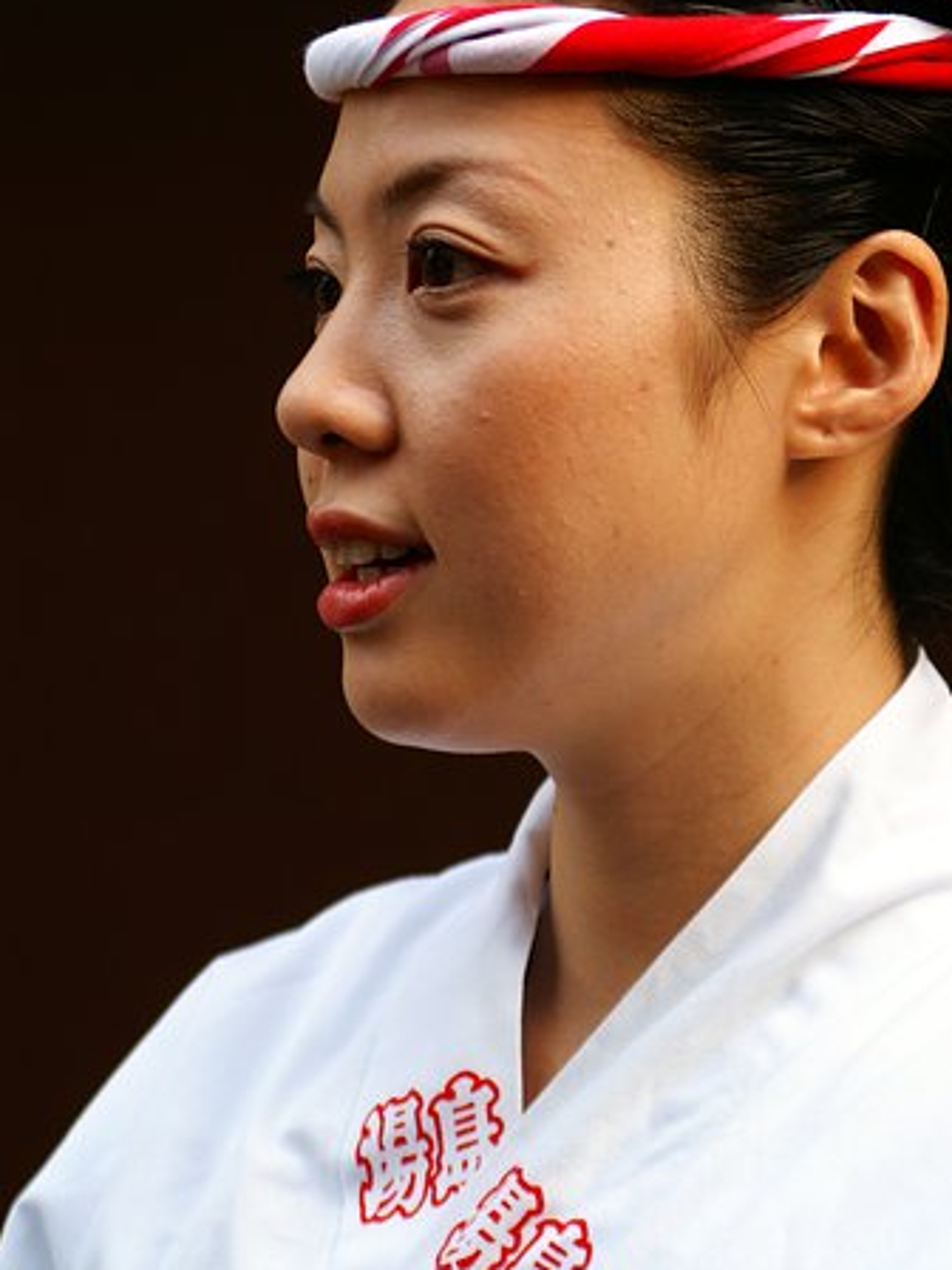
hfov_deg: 10.0
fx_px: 5427
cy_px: 547
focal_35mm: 148
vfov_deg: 13.3
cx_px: 479
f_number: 6.3
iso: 200
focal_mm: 90
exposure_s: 1/100
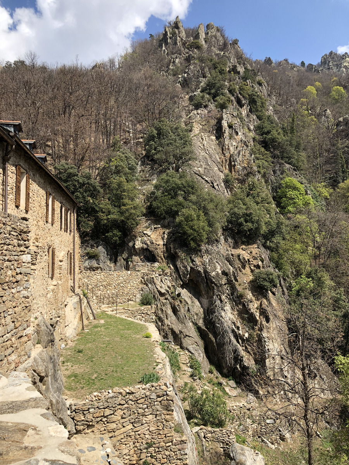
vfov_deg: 63.4
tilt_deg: +6.3
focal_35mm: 28
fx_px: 376
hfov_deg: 49.7
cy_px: 232
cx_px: 174
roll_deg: +1.6
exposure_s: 1/1297
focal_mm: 4
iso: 20
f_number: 1.8
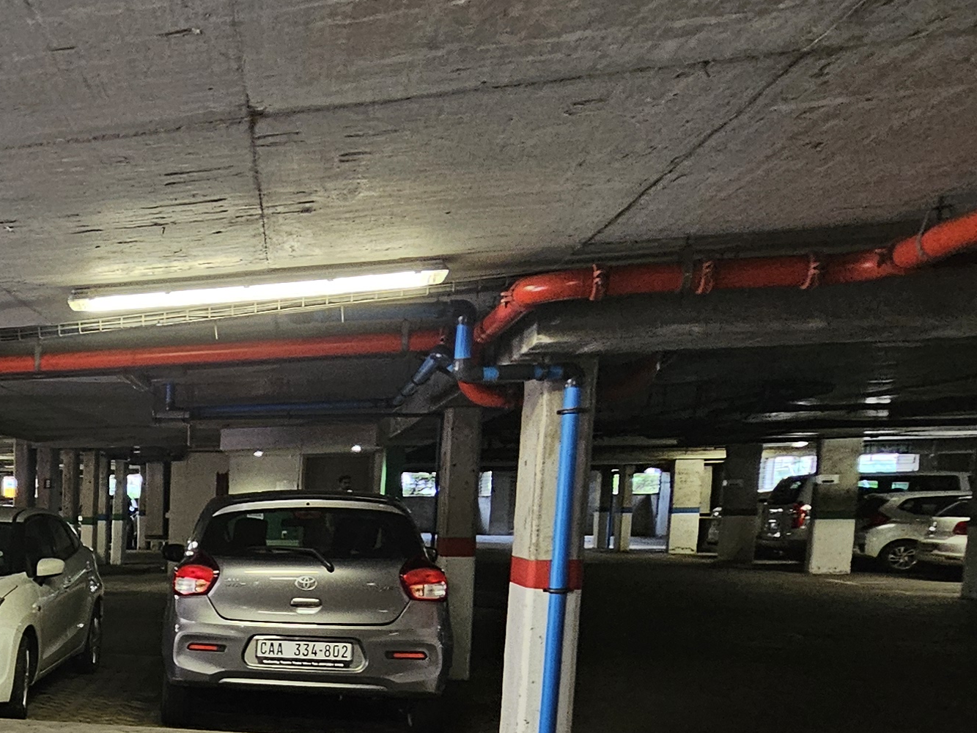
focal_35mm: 39
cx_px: -251
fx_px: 1101
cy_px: 640
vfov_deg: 35.0
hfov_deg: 35.3
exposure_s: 1/70.8
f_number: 2.2
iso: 320
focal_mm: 2.2
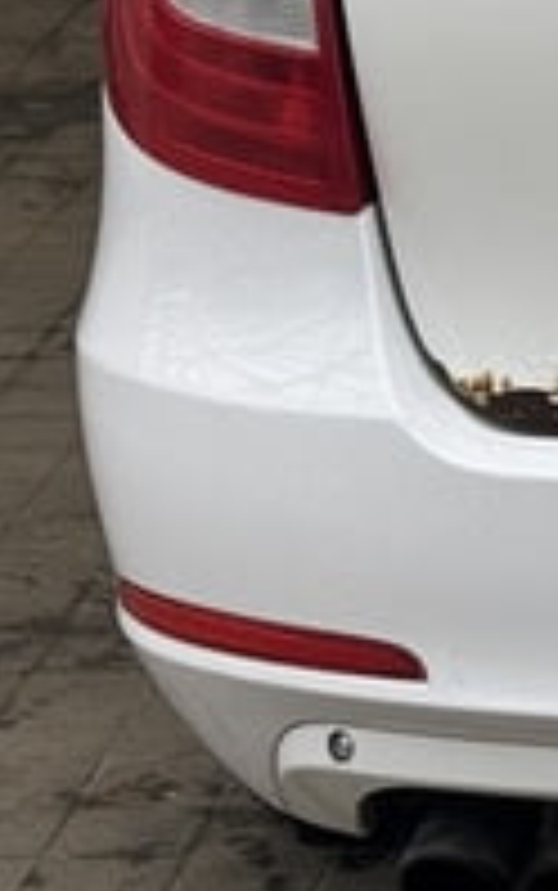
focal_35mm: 231
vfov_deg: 9.0
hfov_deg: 5.5
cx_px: 1408
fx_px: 5612
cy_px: -214
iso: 64
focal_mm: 6.76
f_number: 1.78
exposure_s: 1/783
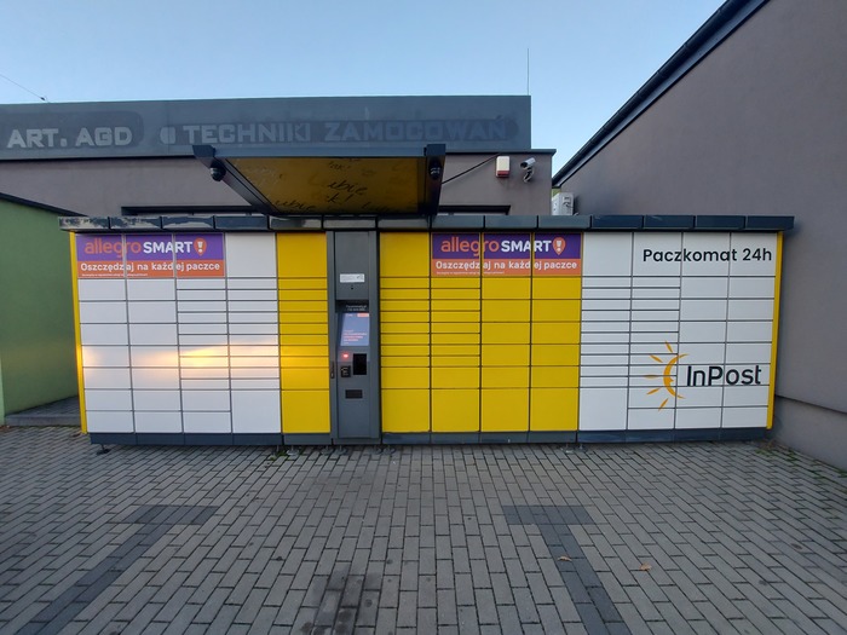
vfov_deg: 89.9
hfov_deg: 106.2
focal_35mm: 13
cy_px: 318
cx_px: 424
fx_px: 318
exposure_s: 1/100
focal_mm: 1.74
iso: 100
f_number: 2.2
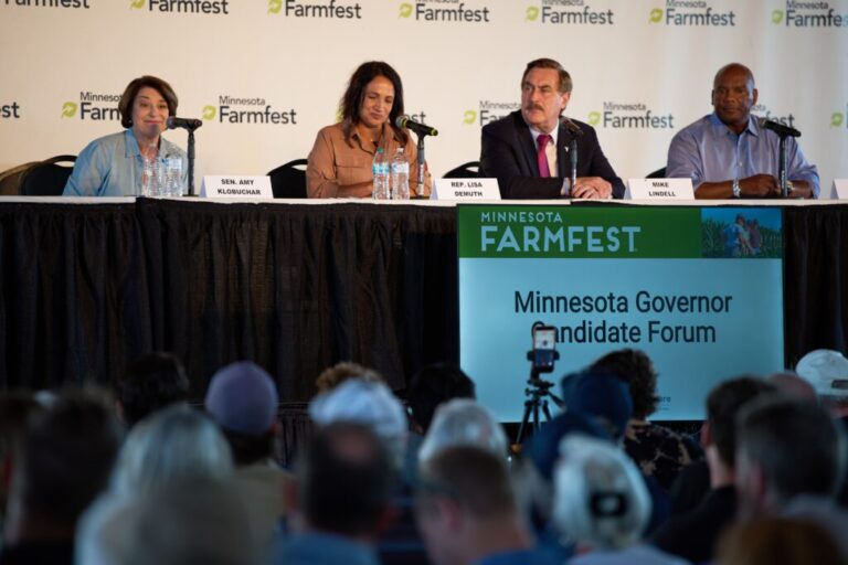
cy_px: 282
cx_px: 424
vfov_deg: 6.9
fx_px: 4711
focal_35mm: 200
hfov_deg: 10.3
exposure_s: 1/250
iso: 500
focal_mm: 200
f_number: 2.8
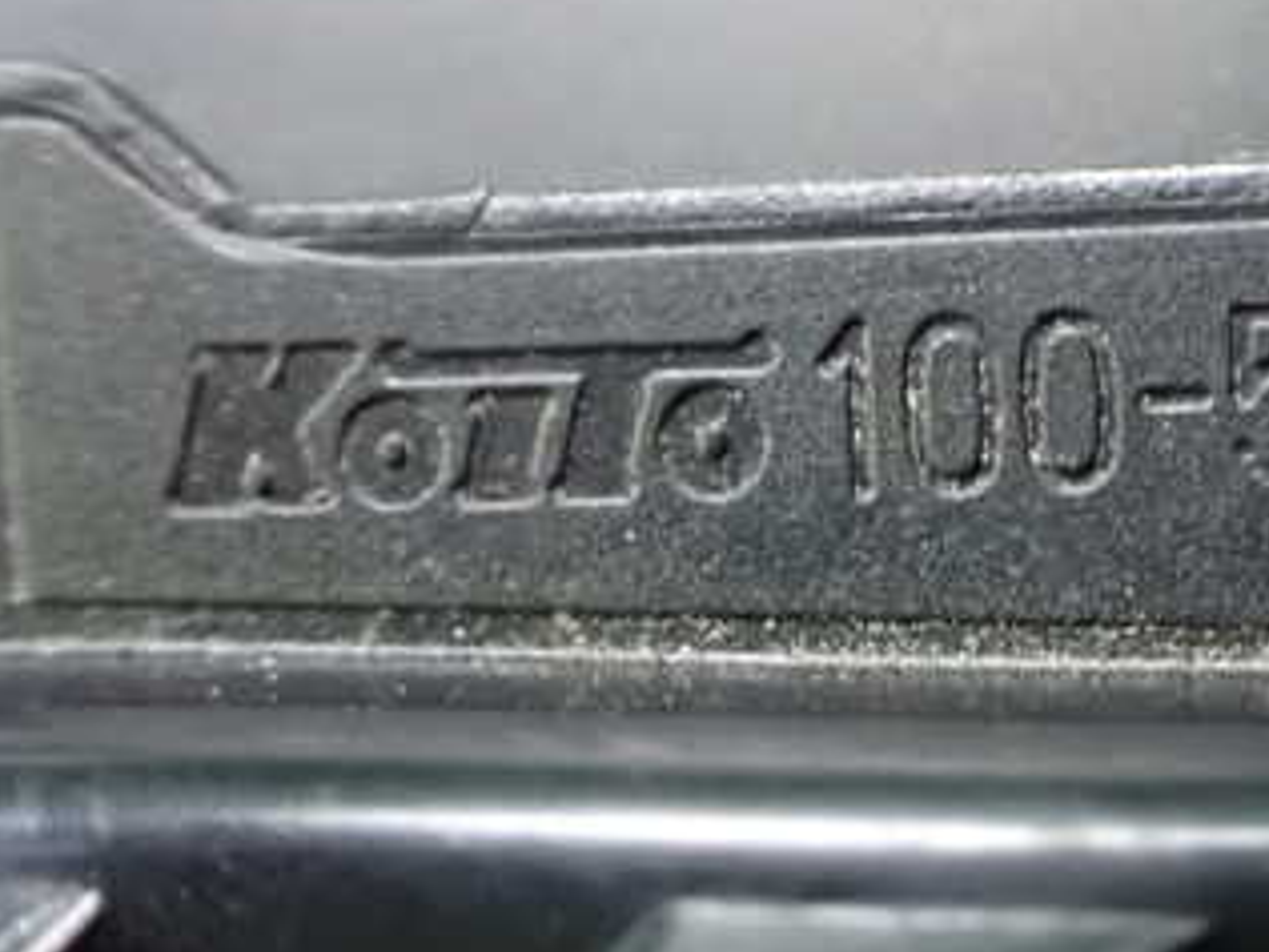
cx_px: 1096
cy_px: 586
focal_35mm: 57
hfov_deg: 32.4
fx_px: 2090
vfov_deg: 25.6
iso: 1600
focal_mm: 5.4
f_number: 2.3
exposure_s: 1/30
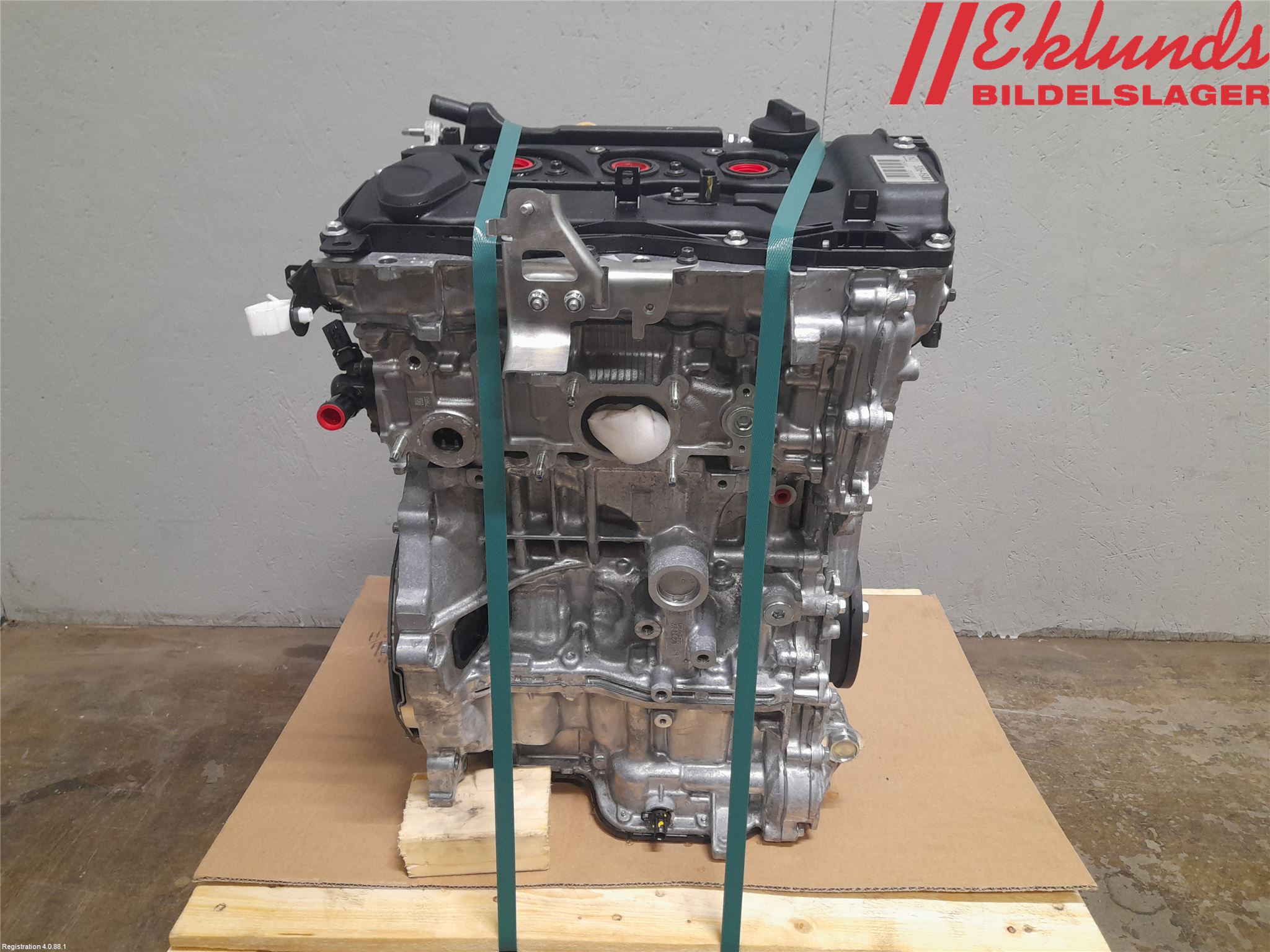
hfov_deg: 69.4
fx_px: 917
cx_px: 635
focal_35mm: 25
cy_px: 476
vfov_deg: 54.9
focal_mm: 4.6
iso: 250
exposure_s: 1/50
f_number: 2
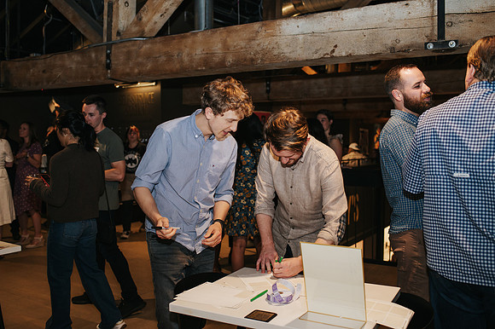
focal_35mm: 35
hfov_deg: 54.5
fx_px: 481
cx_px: 248
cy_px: 164
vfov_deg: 37.8
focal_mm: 35
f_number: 2.8
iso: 800
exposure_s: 1/200
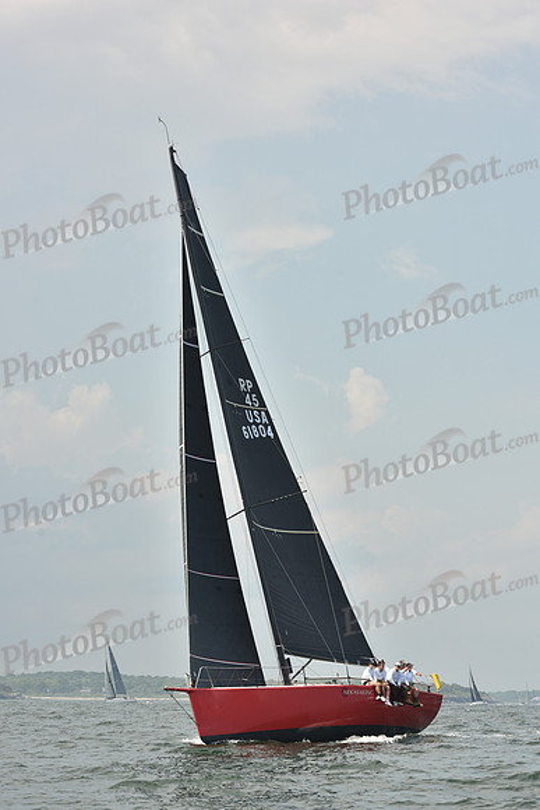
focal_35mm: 92
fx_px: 2069
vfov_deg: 22.1
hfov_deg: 14.9
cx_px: 270
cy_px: 405
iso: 250
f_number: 8
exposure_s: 1/800
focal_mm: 92
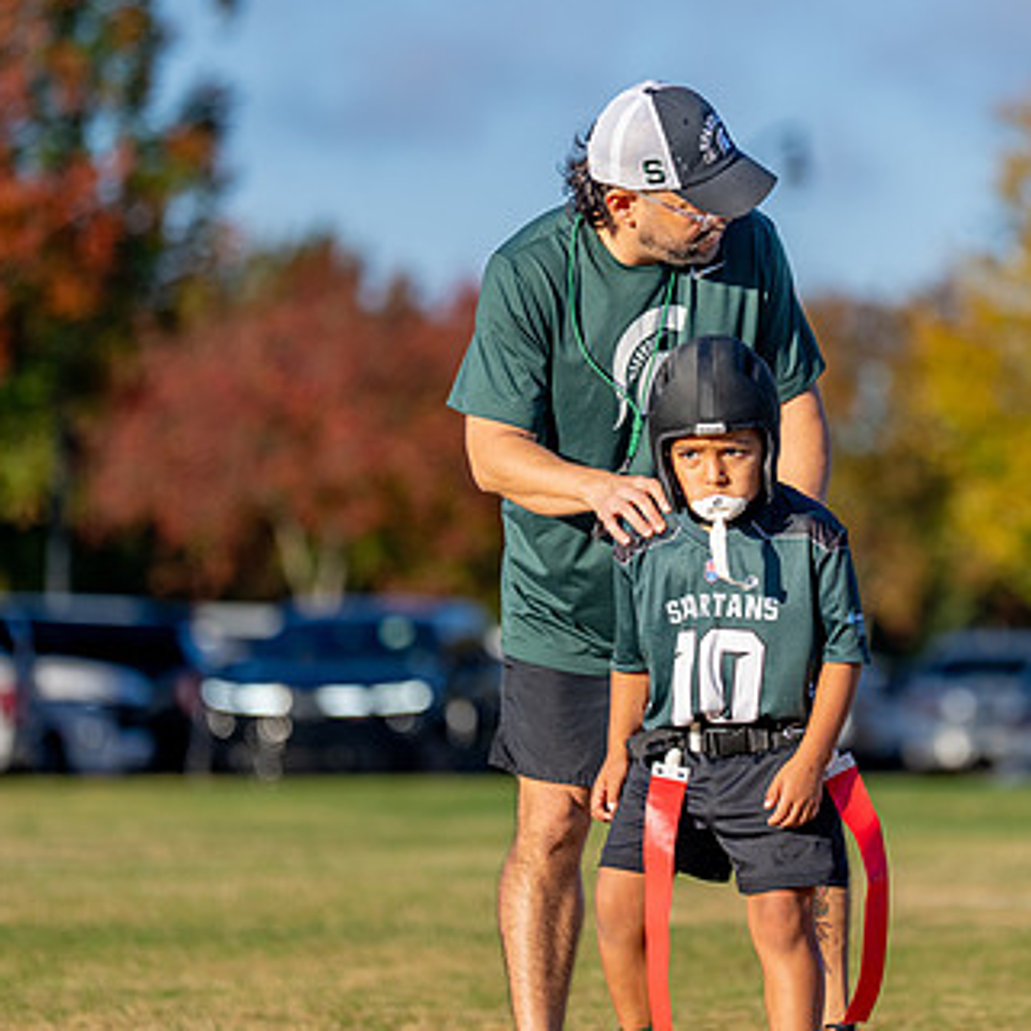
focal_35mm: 281
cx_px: 752
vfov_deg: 6.2
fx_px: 9469
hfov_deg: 6.2
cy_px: 432
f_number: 2.8
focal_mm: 158
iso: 200
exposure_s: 1/3200
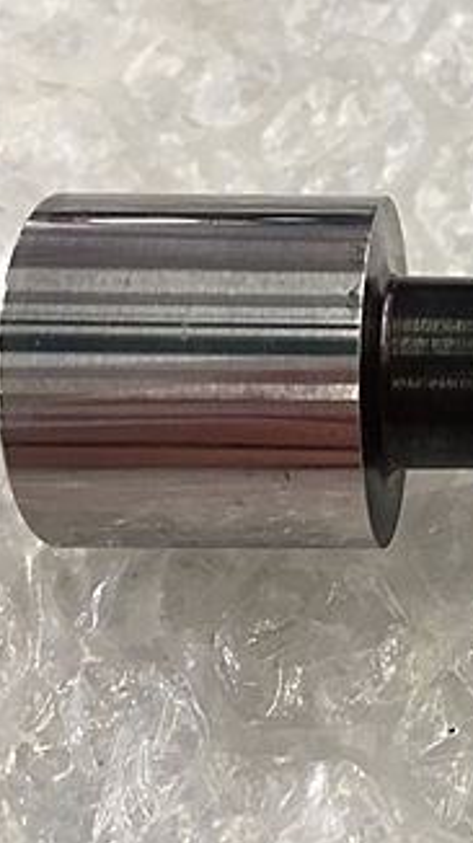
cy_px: 370
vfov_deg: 33.8
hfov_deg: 18.2
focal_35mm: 62
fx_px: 1385
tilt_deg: -58.2
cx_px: 594
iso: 25
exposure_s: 1/30
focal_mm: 4.15
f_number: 2.2
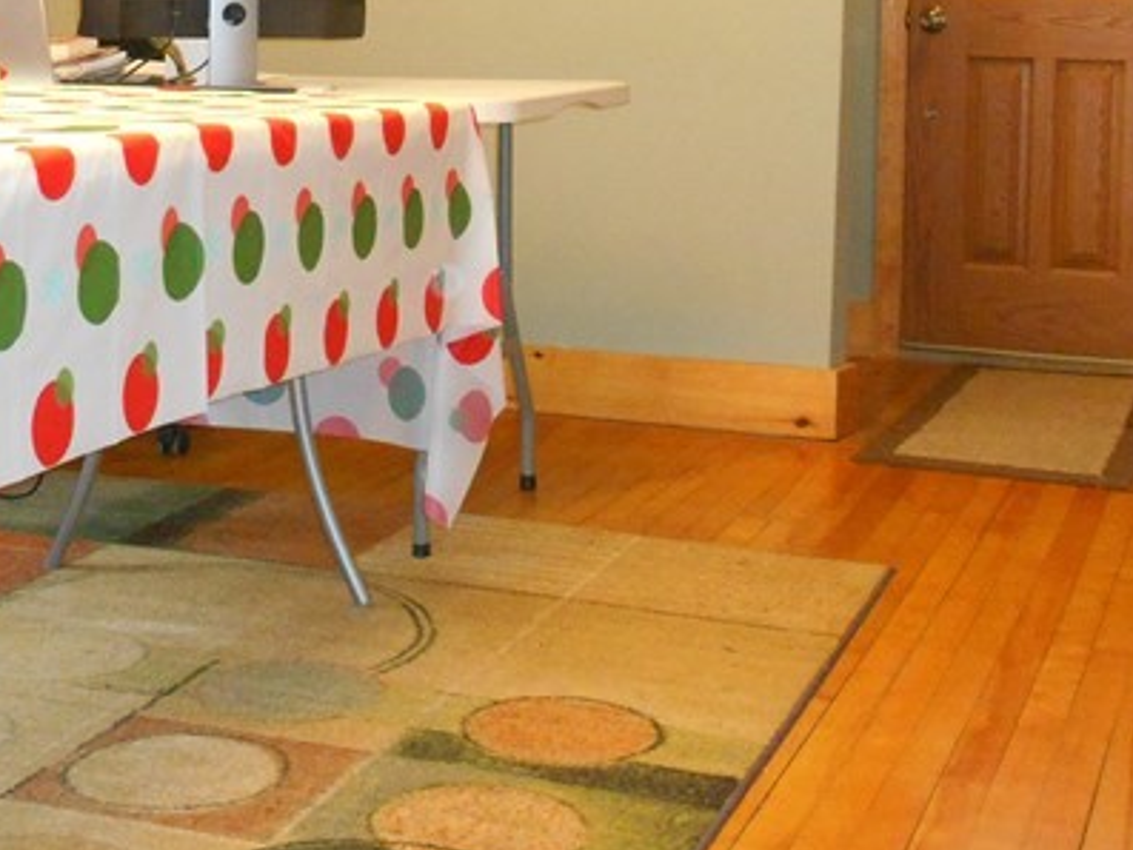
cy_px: 57
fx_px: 2194
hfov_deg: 28.8
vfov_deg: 21.4
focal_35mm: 67
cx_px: 380
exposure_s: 1/25
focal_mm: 4.7
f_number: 3.4
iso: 500
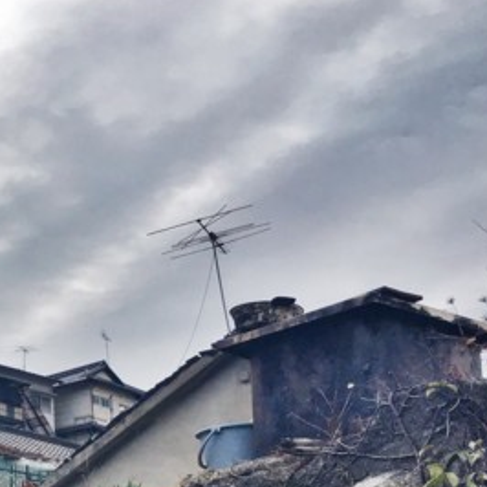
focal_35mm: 77
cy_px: 496
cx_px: -161
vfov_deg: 21.6
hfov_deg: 20.4
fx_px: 1226
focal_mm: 4.15
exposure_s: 1/120
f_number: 2.2
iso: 40
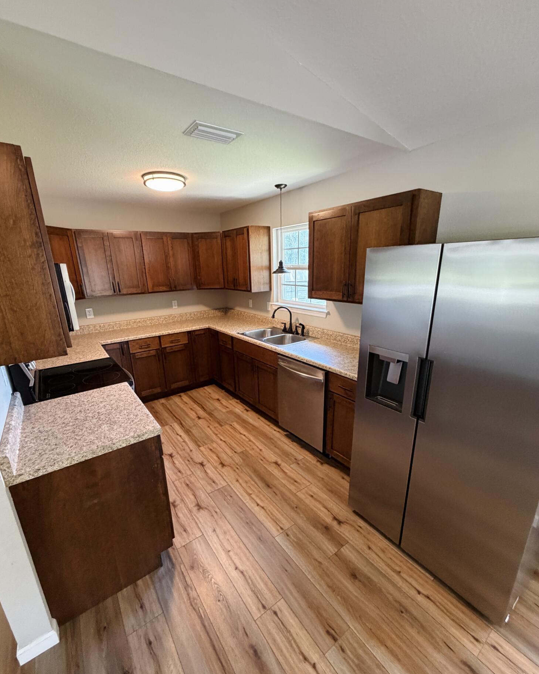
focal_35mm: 15
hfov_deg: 84.0
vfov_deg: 96.7
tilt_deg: -16.2
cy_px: 354
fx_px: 299
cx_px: 262
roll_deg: +1.6
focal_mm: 2.22
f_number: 2.2
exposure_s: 1/60
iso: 400
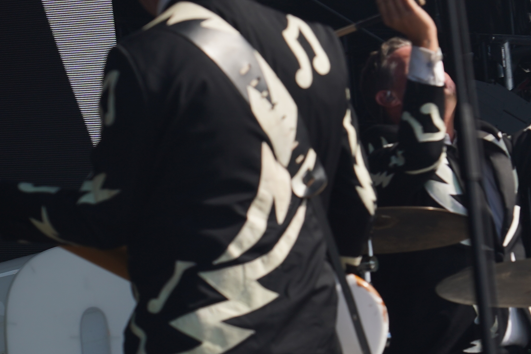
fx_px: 4602
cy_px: 90
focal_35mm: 312
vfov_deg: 4.4
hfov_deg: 6.6
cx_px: 676
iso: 100
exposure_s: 1/400
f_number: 6.3
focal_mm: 105
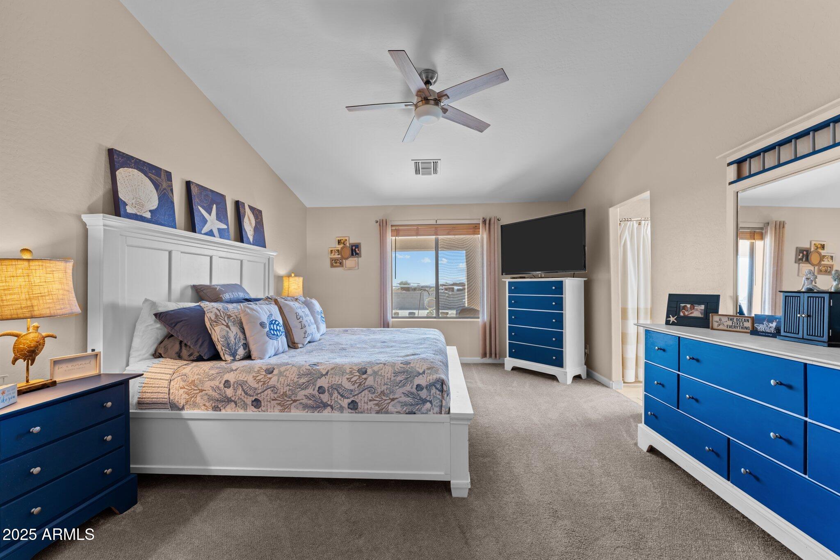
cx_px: 420
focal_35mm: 14
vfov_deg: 81.2
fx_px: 327
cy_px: 280
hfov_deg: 104.3
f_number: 8
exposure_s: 1/2.5
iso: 400
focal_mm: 14
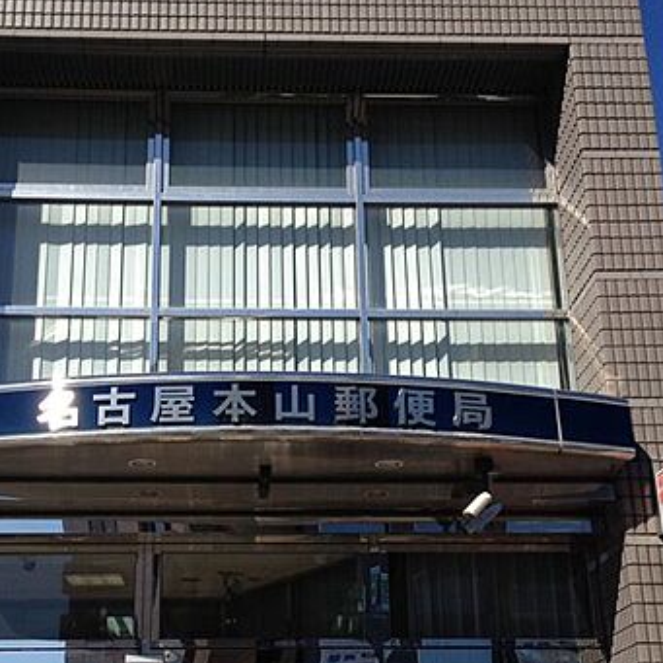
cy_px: 412
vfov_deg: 29.4
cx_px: 264
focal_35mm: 58
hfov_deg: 29.5
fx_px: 1257
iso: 50
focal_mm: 4.28
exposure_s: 1/1783
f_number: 2.4
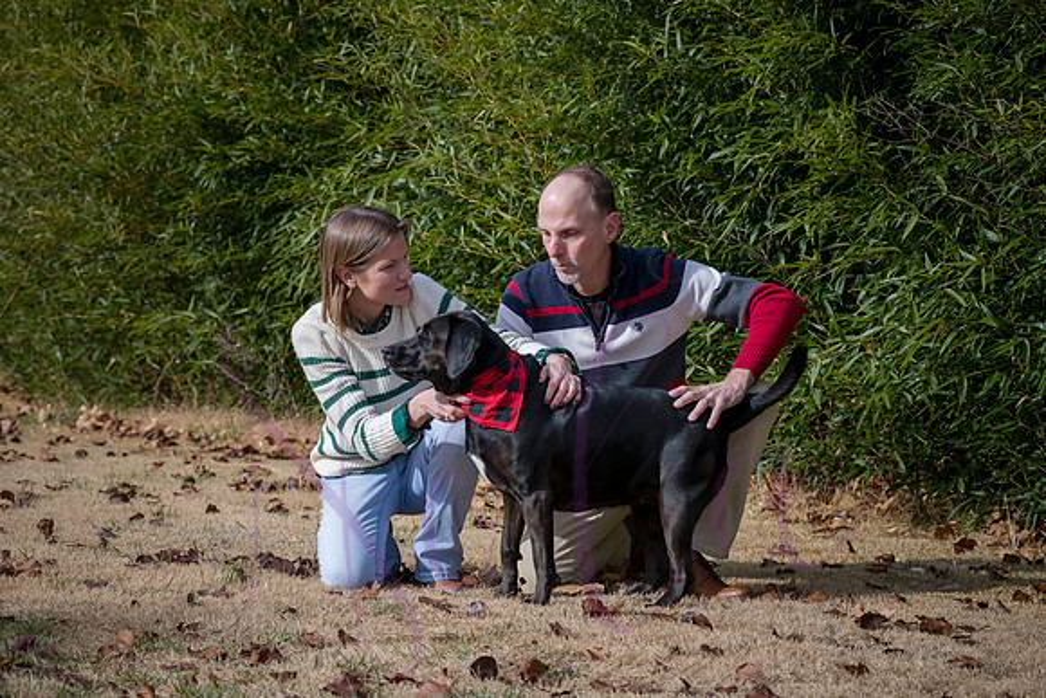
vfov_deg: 13.0
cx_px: 523
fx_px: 3051
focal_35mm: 105
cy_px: 349
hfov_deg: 19.5
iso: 400
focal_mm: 105
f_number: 7.1
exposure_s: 1/1000
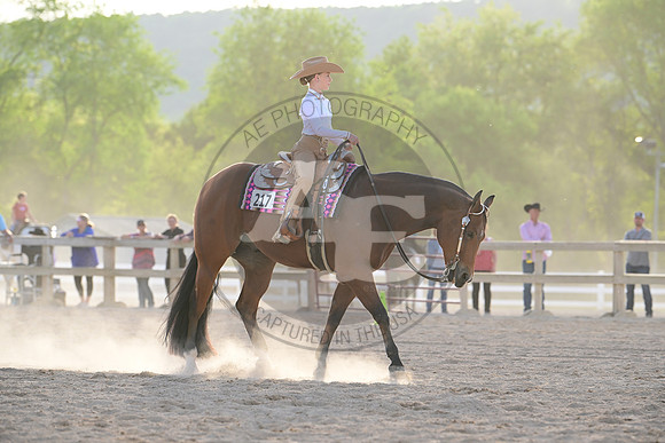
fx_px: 3695
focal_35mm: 200
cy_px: 222
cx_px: 332
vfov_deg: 6.9
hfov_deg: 10.3
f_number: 5
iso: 1000
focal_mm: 200
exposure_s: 1/1600
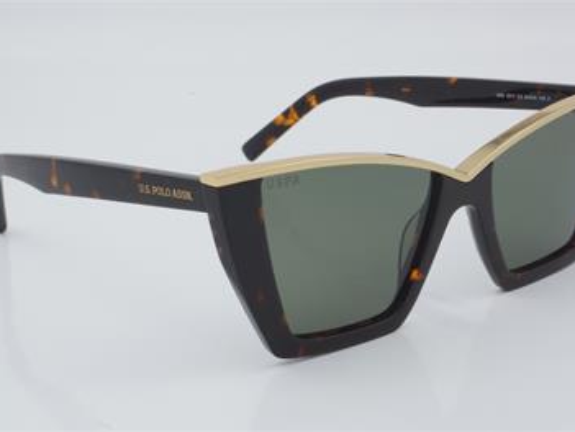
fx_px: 1363
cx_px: 313
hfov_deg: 23.8
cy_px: 216
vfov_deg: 18.0
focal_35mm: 82
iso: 100
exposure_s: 1/3
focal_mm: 50
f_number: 32
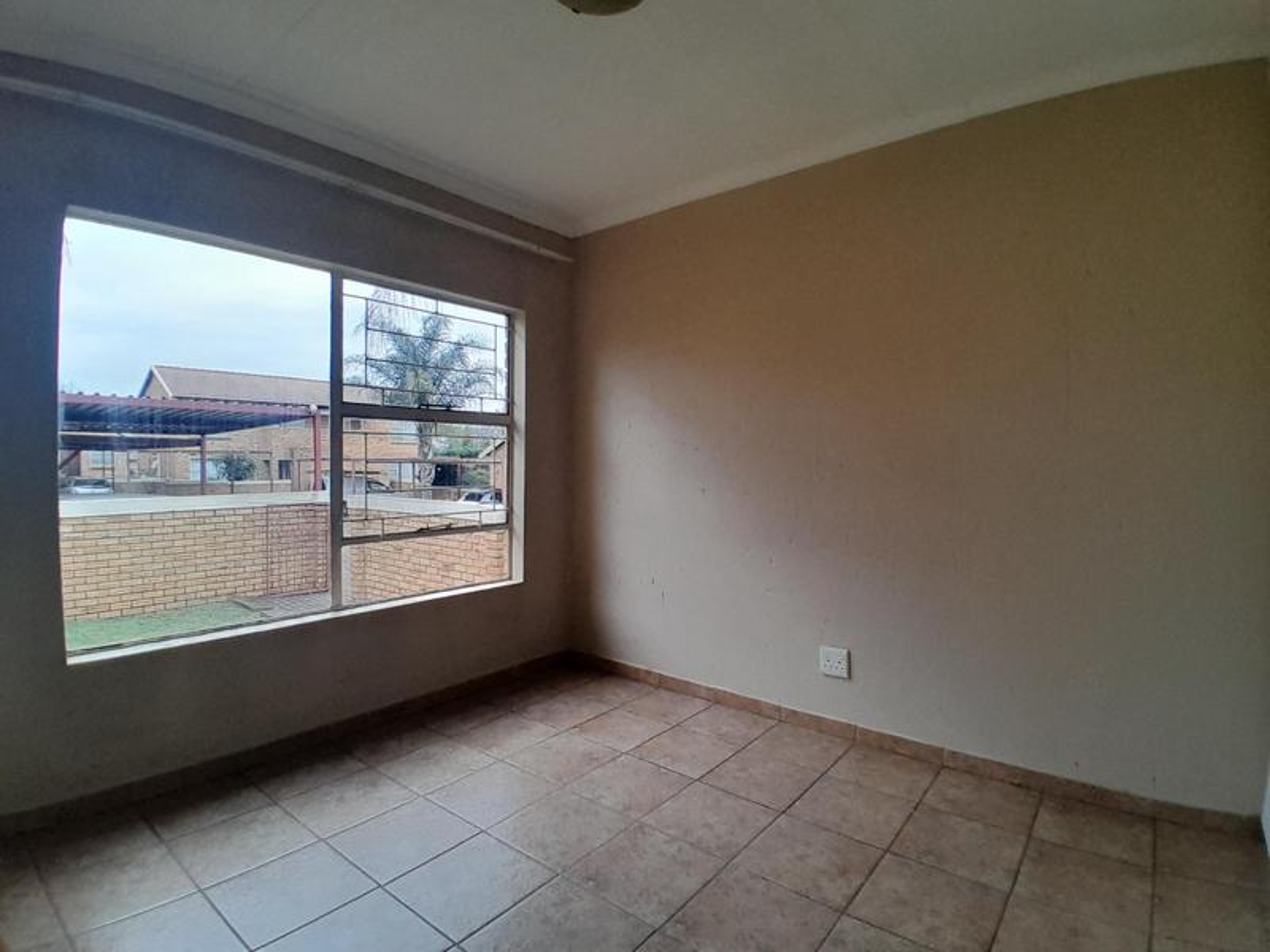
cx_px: 635
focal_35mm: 17
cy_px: 476
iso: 50
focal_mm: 1.46
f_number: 2.2
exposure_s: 1/100
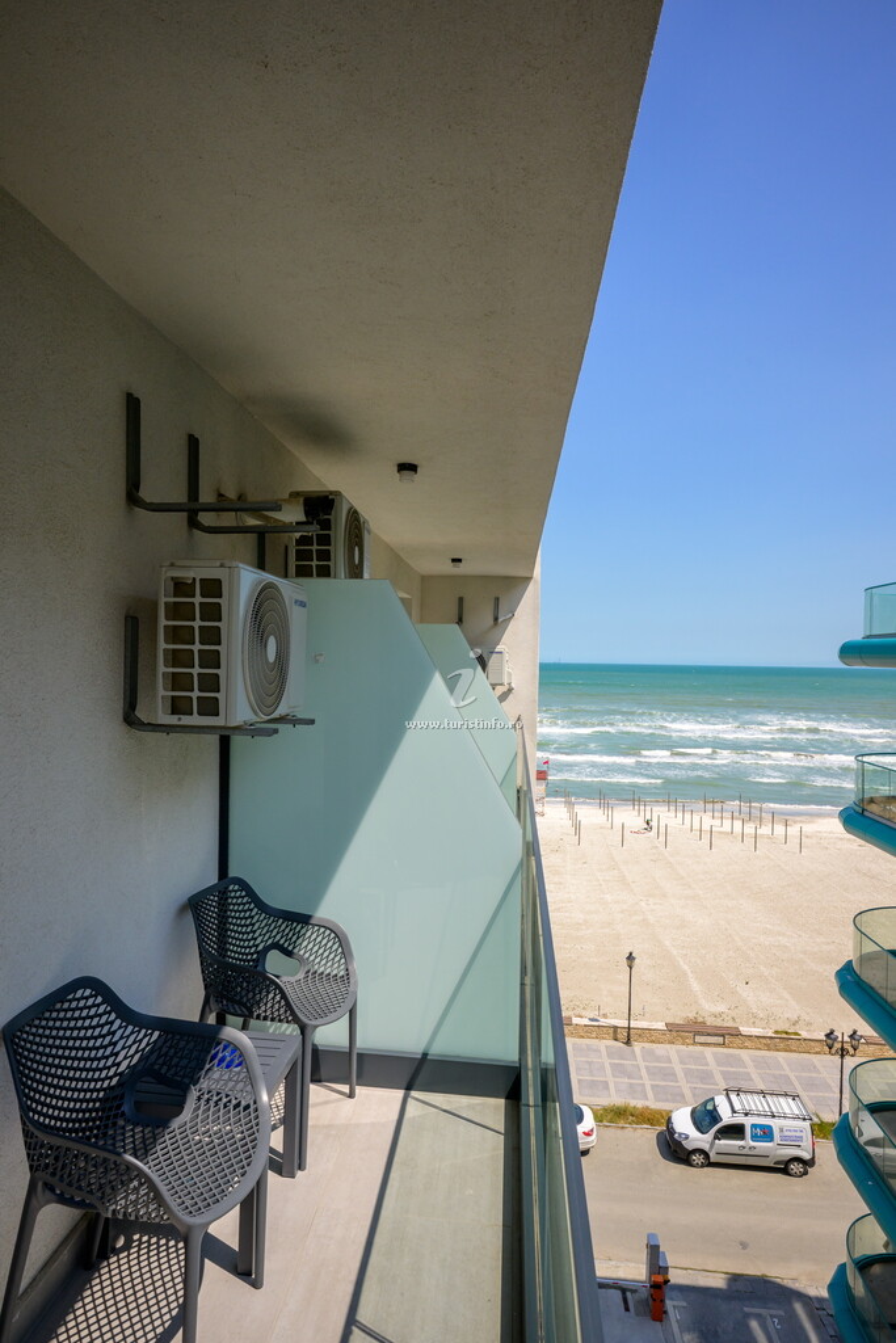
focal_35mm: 21
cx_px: 448
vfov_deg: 81.2
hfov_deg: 59.5
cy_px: 672
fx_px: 784
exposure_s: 1/800
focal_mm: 21
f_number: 11
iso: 640
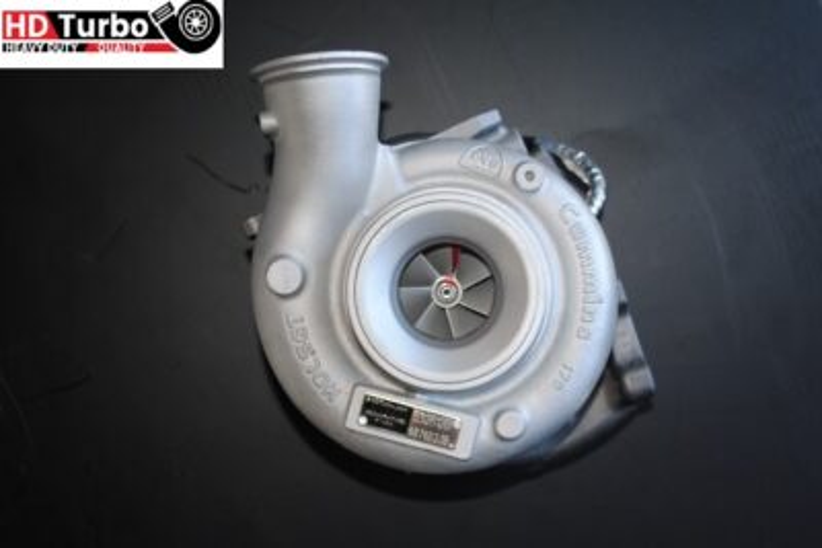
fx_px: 891
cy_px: 274
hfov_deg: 49.5
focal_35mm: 39
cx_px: 411
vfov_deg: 34.2
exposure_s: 1/60
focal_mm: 26
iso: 200
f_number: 4.2
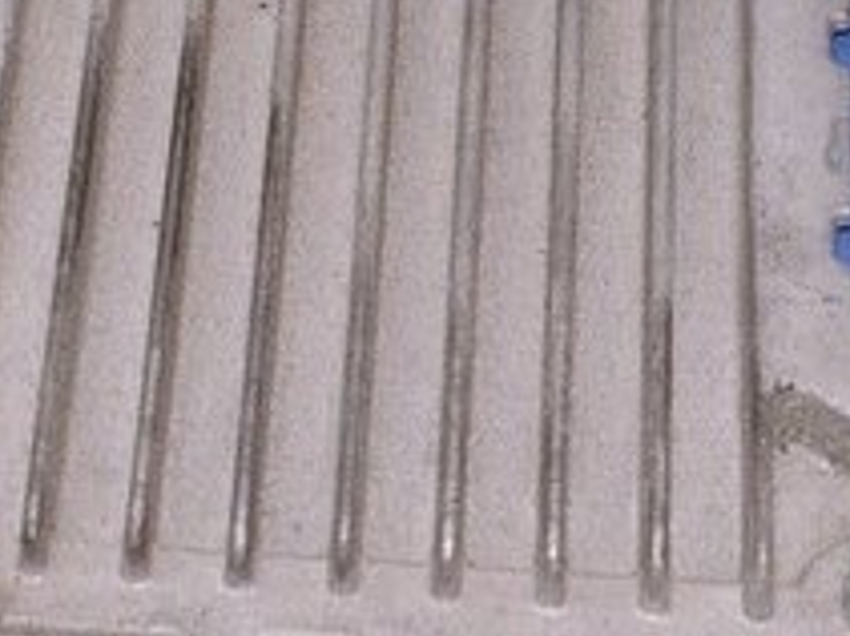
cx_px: 250
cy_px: 14
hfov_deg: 10.9
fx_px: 4466
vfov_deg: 8.1
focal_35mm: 182
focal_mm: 26
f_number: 8
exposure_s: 1/160
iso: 1600
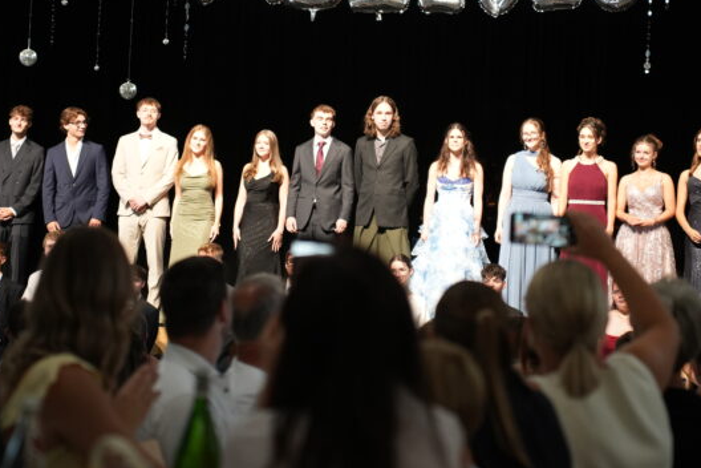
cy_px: 162
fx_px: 2122
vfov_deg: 12.6
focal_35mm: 109
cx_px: 364
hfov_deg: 18.8
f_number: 3.2
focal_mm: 75
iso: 1600
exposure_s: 1/160
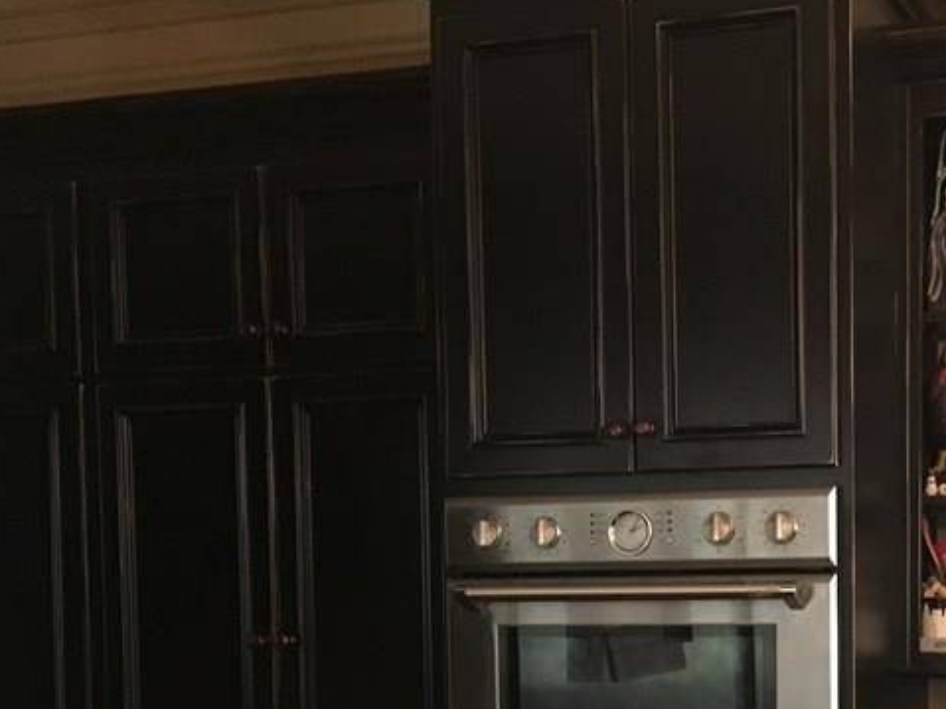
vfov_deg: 22.8
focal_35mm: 62
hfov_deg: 30.5
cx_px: 749
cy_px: 687
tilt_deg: -2.5
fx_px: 1694
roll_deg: +0.1
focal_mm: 4.15
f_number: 2.2
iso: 250
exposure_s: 1/15
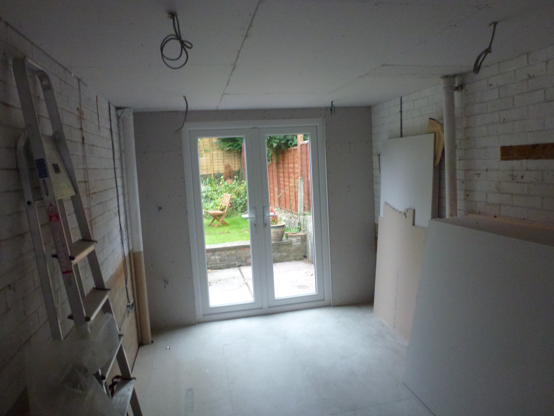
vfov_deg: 56.8
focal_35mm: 24
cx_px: 277
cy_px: 208
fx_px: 384
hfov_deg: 71.6
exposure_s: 1/60
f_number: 3.3
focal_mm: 4.3
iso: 400
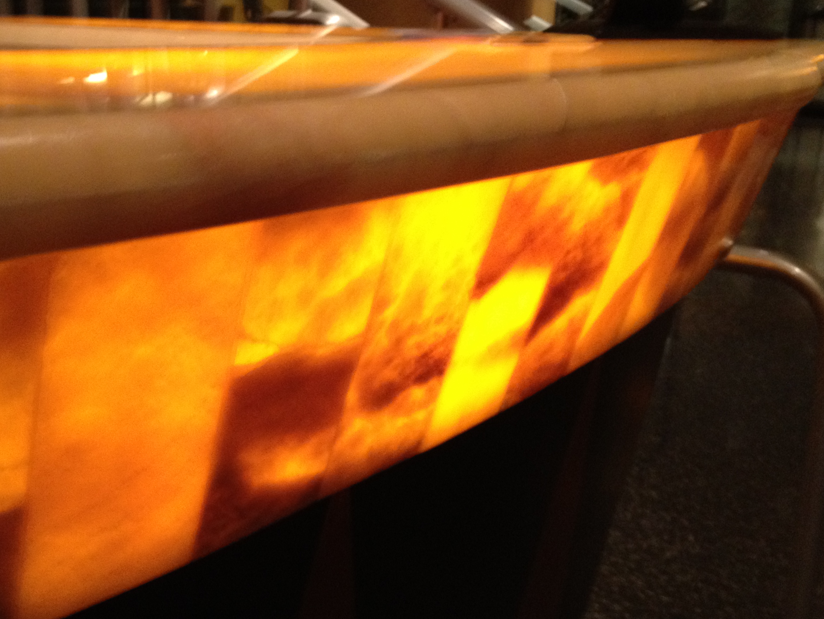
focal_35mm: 49
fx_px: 1167
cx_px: 300
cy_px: 352
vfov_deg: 29.6
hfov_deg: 38.6
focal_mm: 4.28
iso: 320
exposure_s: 1/20
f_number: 2.4
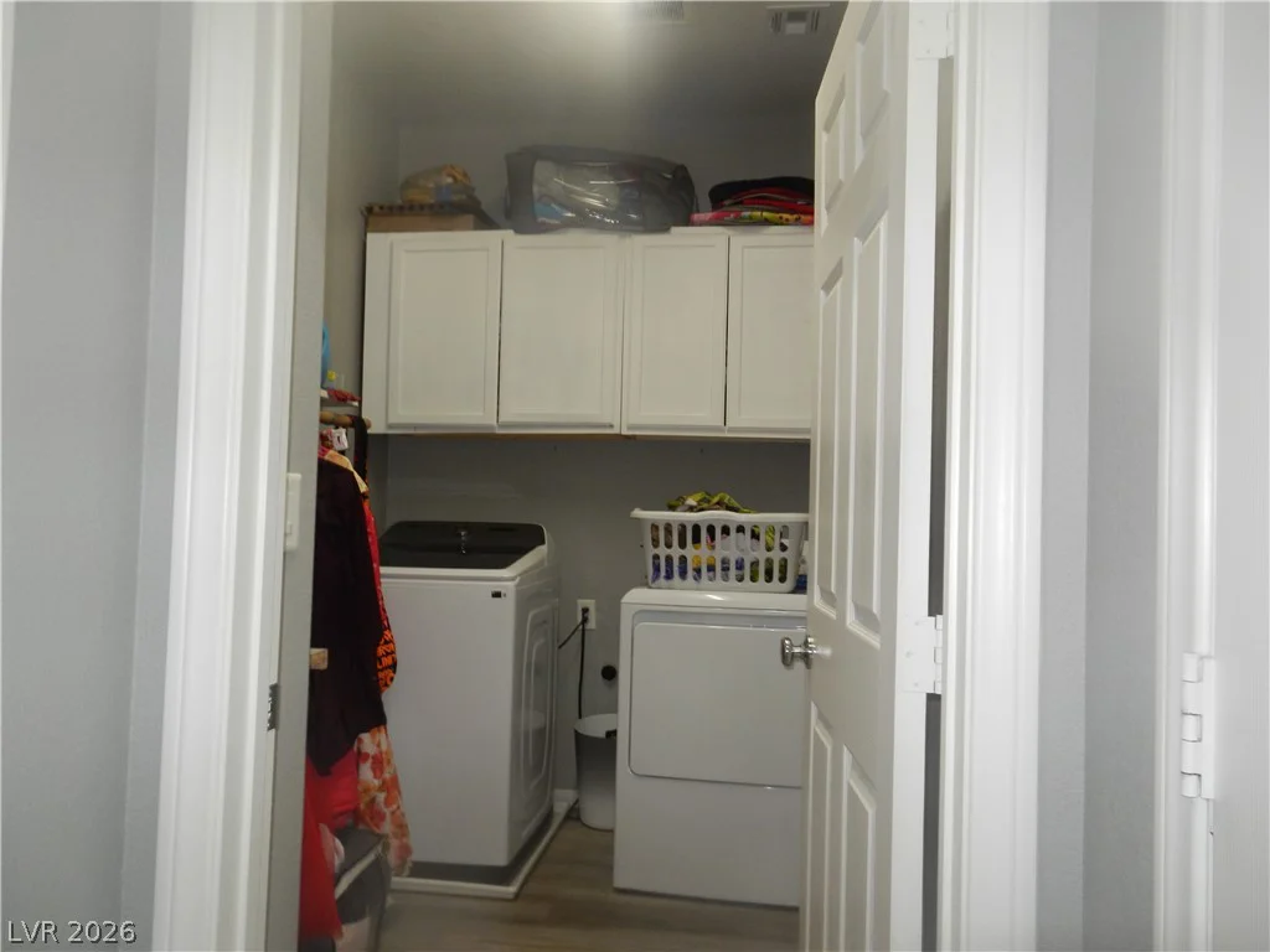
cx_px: 635
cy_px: 476
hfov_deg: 69.4
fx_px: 917
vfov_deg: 54.9
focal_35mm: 25
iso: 200
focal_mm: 4.5
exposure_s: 1/30
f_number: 3.2
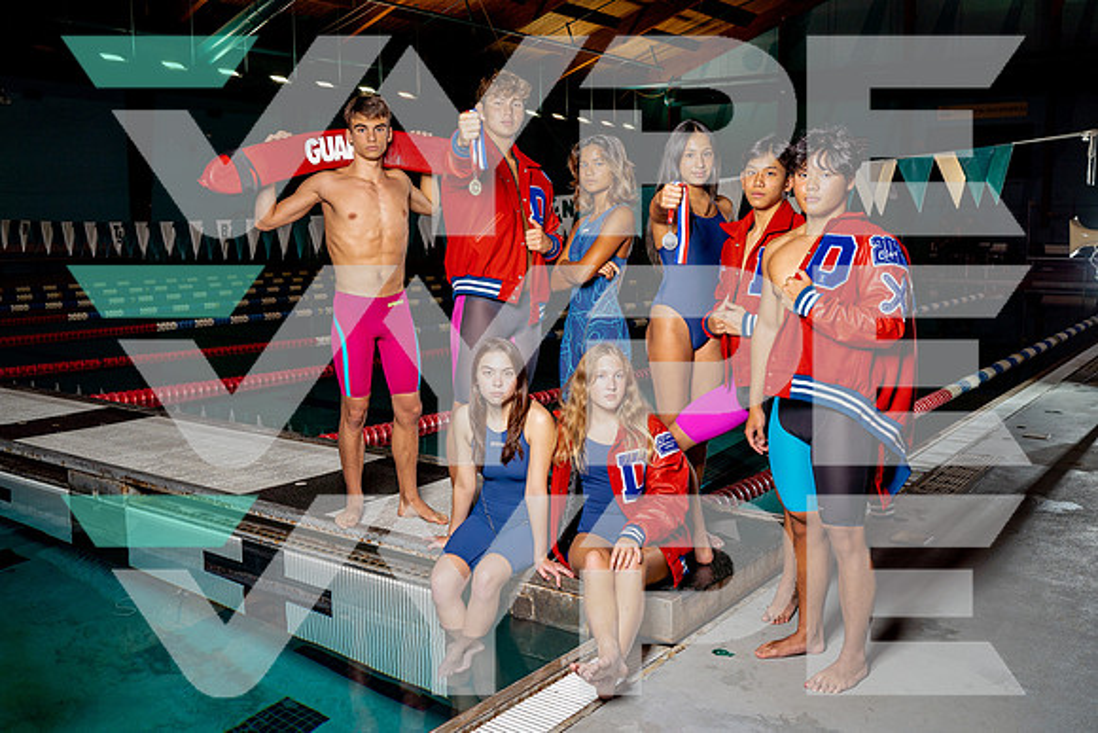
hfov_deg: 54.4
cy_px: 366
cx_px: 549
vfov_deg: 37.9
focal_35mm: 35
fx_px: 1068
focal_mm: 35
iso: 200
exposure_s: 1/250
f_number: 7.1
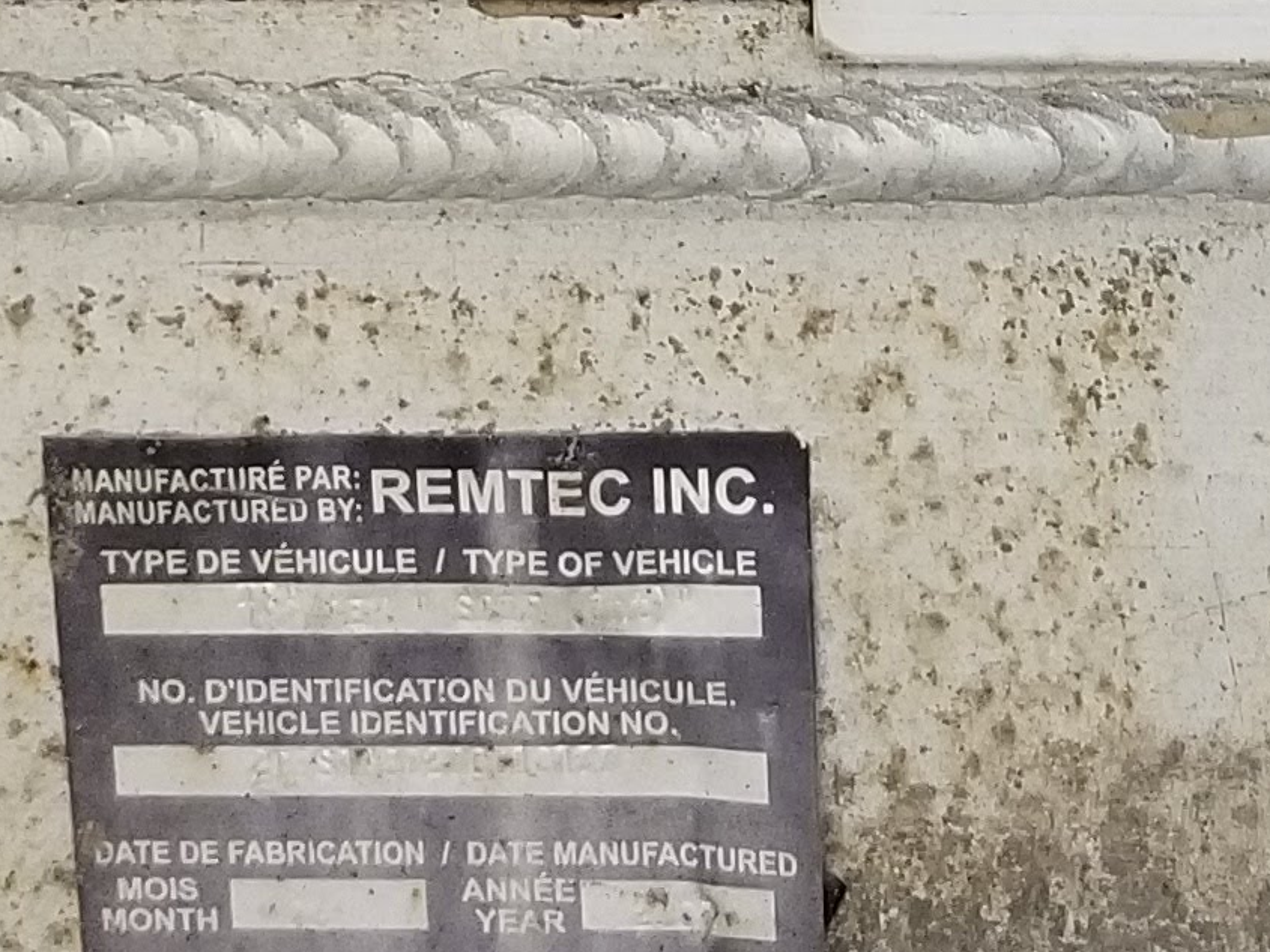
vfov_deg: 11.4
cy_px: -494
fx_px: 4550
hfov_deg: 15.8
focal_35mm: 124
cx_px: 978
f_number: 1.7
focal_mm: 4.25
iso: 200
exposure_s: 1/15
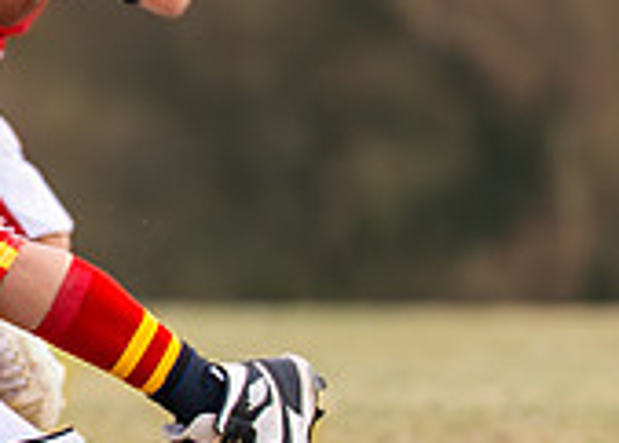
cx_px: -556
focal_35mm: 1370
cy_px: 12
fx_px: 24104
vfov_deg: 1.1
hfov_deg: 1.5
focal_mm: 200
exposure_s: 1/1250
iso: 160
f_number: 2.8
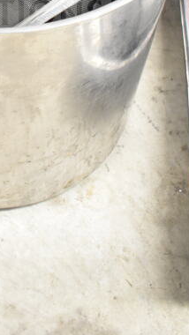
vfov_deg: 28.1
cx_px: 11
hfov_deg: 17.4
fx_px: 605
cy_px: -37
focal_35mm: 68
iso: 2200
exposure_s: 1/30
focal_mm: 18
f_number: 3.5
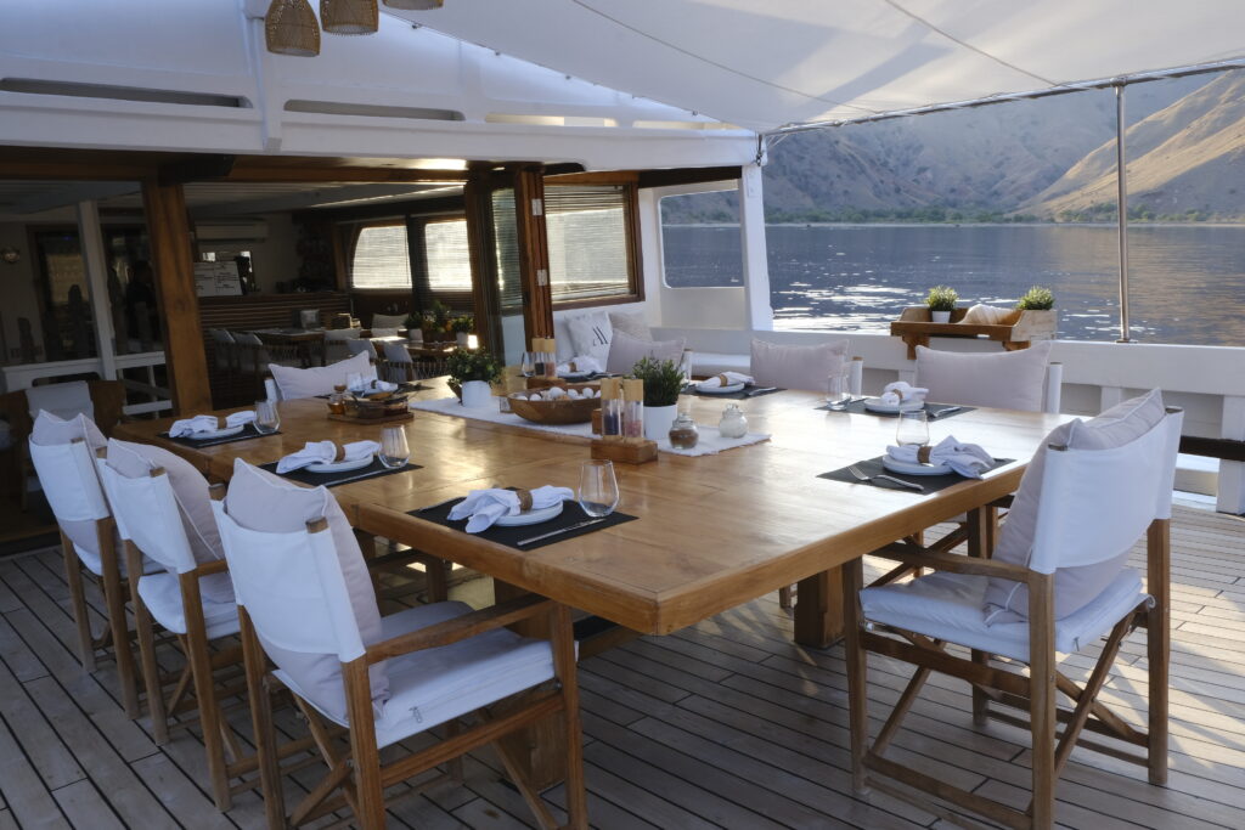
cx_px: 622
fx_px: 934
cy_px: 415
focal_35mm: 27
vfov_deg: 47.9
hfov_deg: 67.4
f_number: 20
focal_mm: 18
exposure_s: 1/26
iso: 500
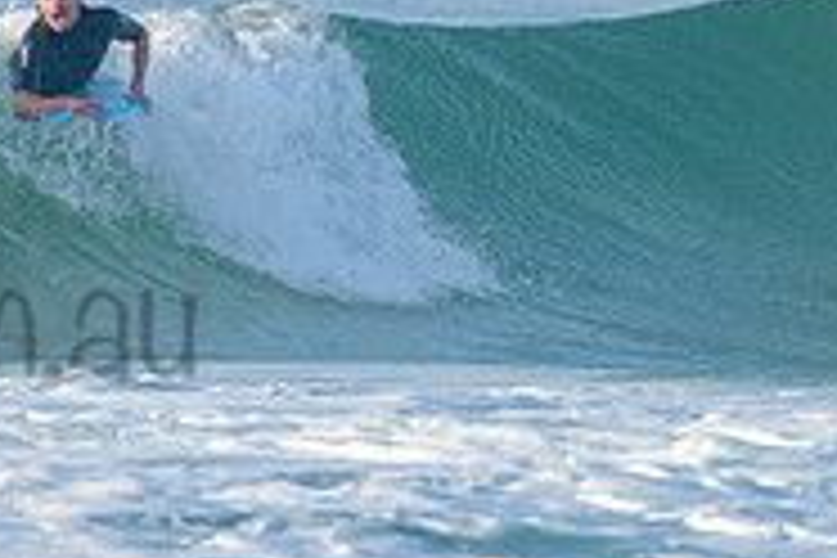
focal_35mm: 1912
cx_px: 4
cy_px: 101
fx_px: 44451
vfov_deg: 0.7
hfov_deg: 1.1
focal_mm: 500
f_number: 5.6
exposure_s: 1/2000
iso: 560
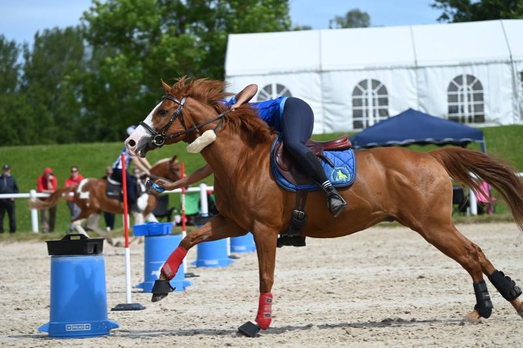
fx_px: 2395
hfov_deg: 12.5
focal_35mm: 165
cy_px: 174
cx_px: 262
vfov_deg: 8.3
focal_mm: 165
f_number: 5.6
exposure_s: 1/1250
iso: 220
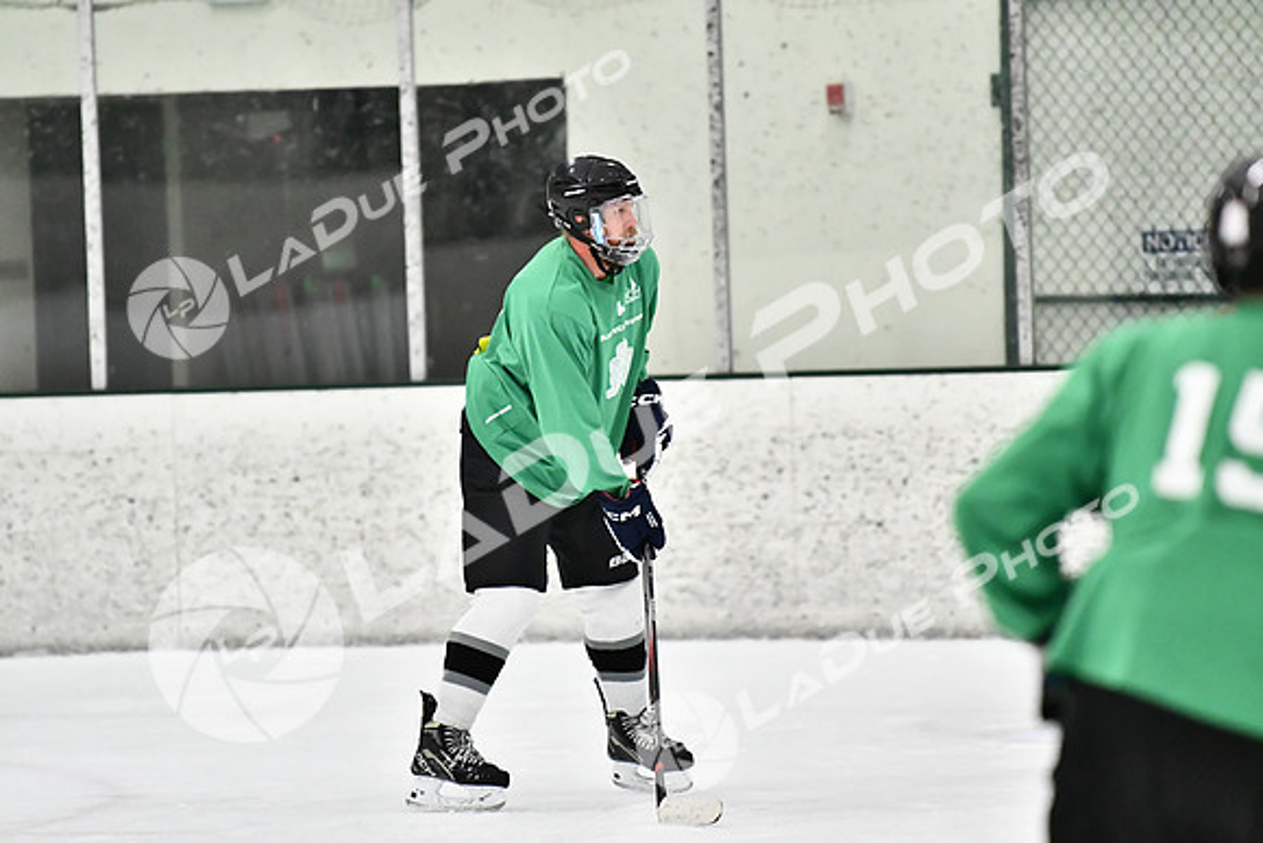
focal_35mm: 300
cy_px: 422
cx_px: 632
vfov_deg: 4.6
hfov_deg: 6.9
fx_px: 10527
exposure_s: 1/1250
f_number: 2.8
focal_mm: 200
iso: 5000
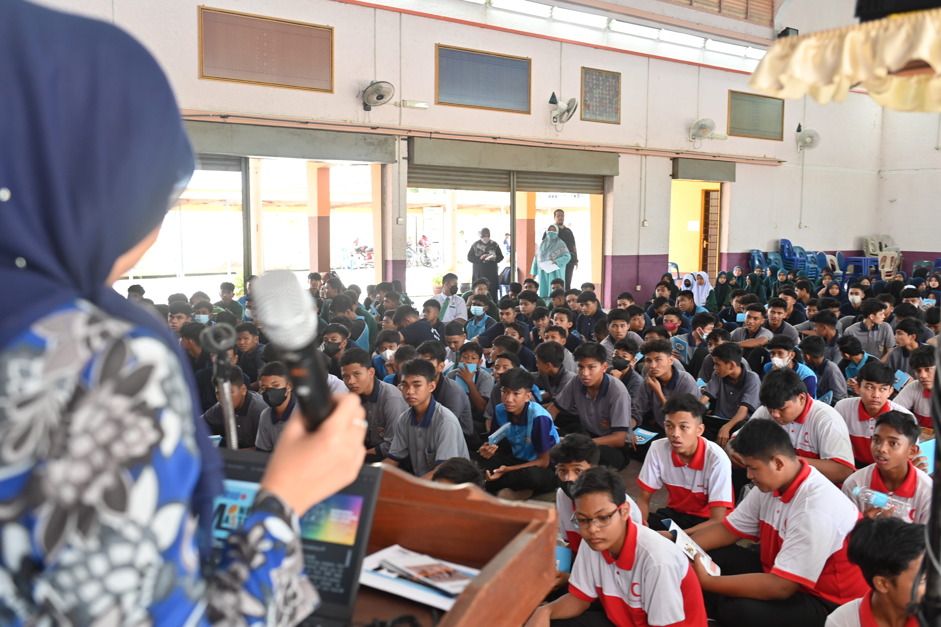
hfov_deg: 55.8
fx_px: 888
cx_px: 470
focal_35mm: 34
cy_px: 314
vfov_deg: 38.9
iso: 800
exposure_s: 1/100
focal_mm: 34
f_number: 3.5
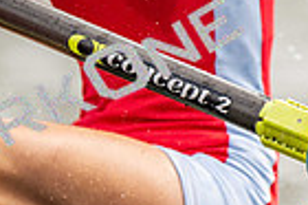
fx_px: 21253
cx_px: 178
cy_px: -10
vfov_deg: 0.6
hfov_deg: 0.8
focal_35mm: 2487
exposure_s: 1/2500
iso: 560
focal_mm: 600
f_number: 4
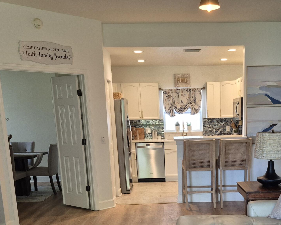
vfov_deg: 30.4
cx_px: 198
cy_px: 210
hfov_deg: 38.8
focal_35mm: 47
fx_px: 391
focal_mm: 5.4
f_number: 1.8
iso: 400
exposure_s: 1/120
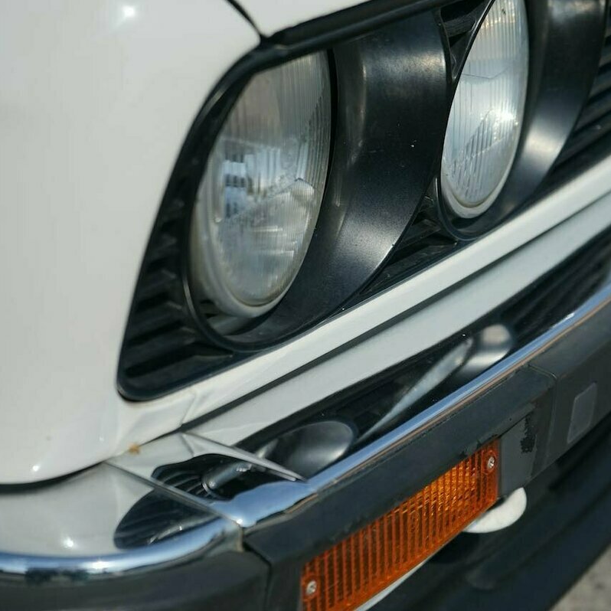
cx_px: 384
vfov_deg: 25.0
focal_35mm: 69
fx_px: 1378
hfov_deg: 24.9
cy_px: 305
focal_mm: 54
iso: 160
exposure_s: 1/2500
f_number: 5
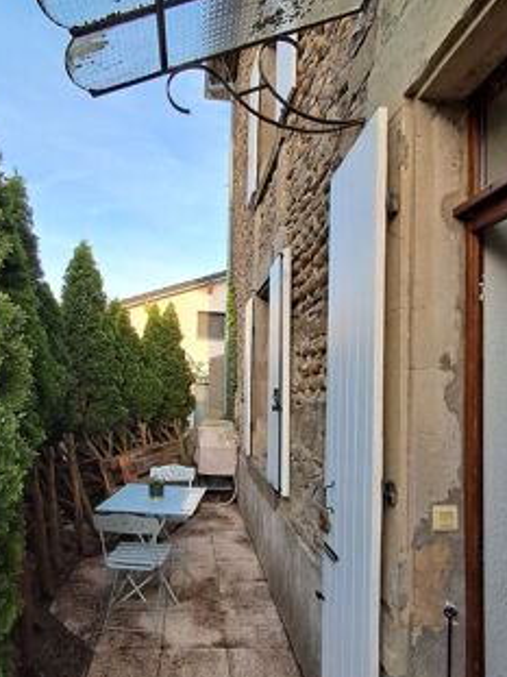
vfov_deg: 76.2
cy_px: 373
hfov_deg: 60.8
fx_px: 430
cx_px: 215
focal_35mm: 22
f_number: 2.2
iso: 40
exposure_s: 1/194
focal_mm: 1.64
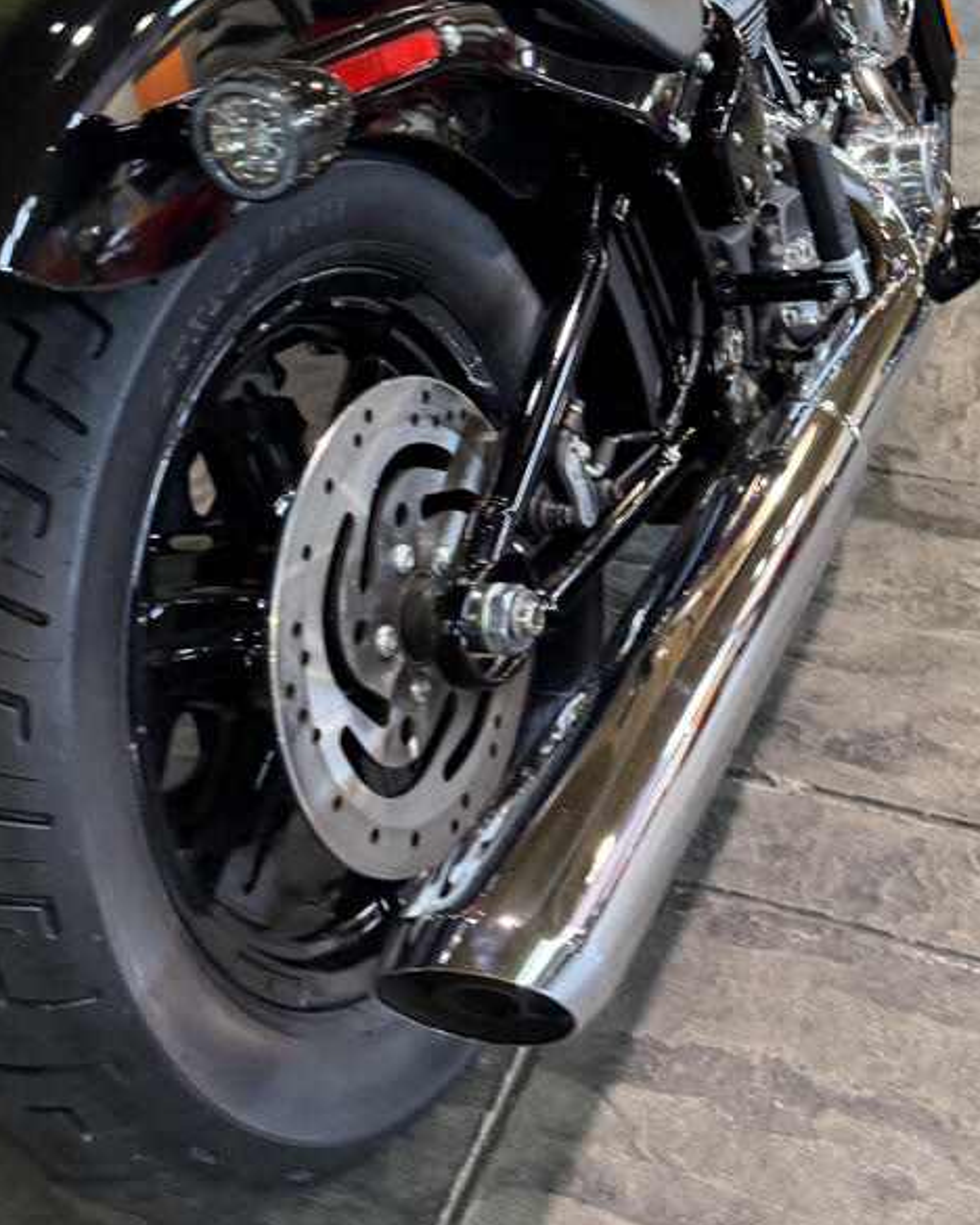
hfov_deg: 36.4
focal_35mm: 41
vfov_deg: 42.9
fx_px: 1486
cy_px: 260
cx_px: 582
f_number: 1.78
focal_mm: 6.76
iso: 200
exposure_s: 1/60
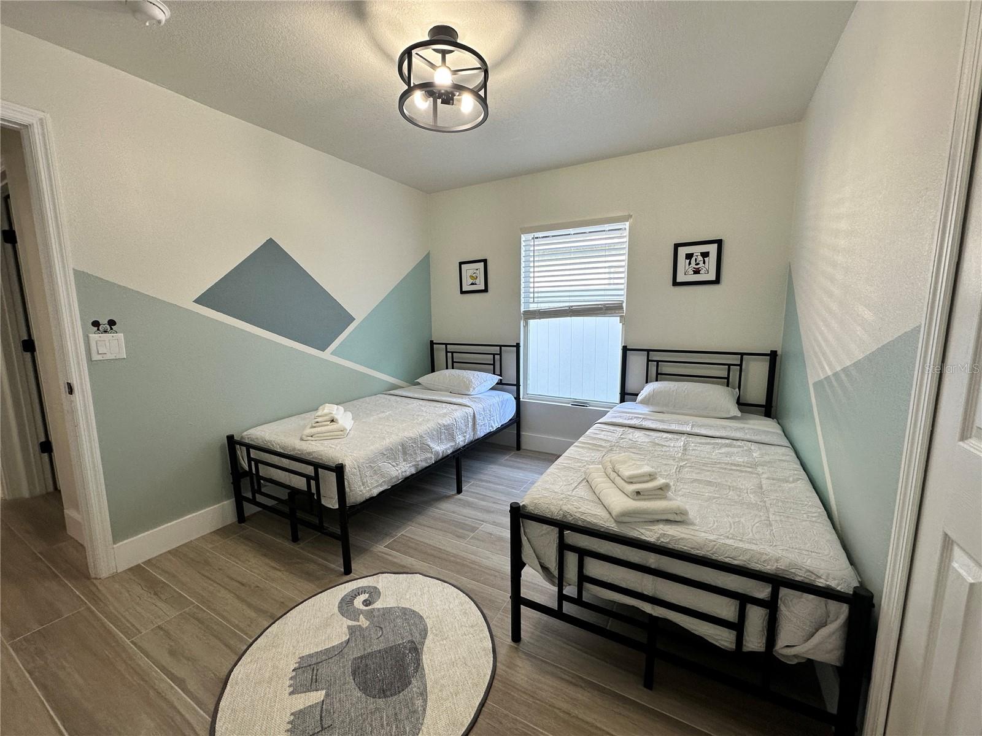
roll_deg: +0.5
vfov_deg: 85.7
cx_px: 491
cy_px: 368
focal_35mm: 14
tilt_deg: -7.9
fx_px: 397
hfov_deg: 102.1
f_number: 2.2
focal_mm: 2.22
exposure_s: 1/120
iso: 100
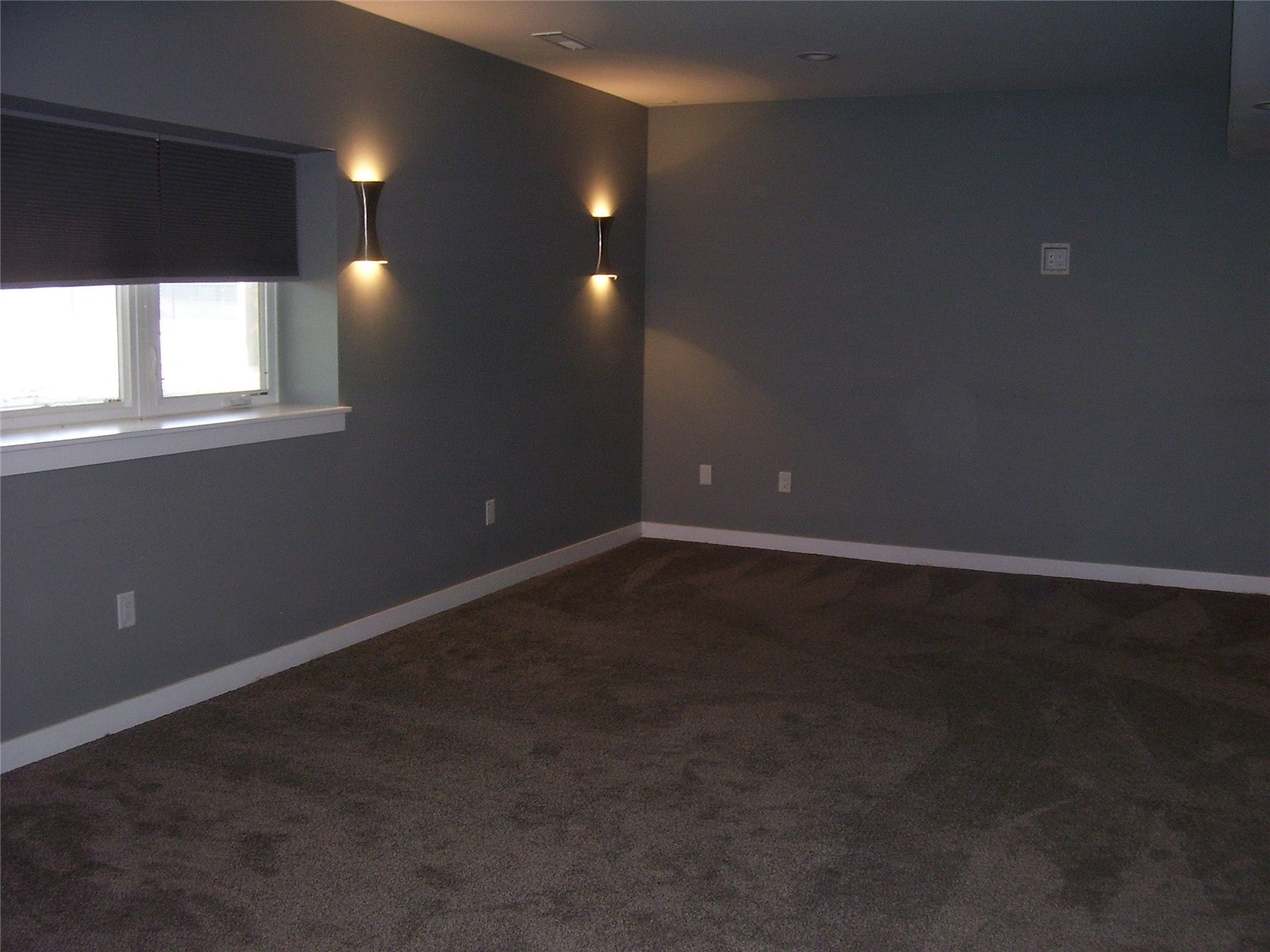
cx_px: 635
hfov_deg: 54.0
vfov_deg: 41.8
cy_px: 476
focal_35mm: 34
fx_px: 1247
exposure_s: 1/60
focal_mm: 5.6
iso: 125
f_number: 2.7
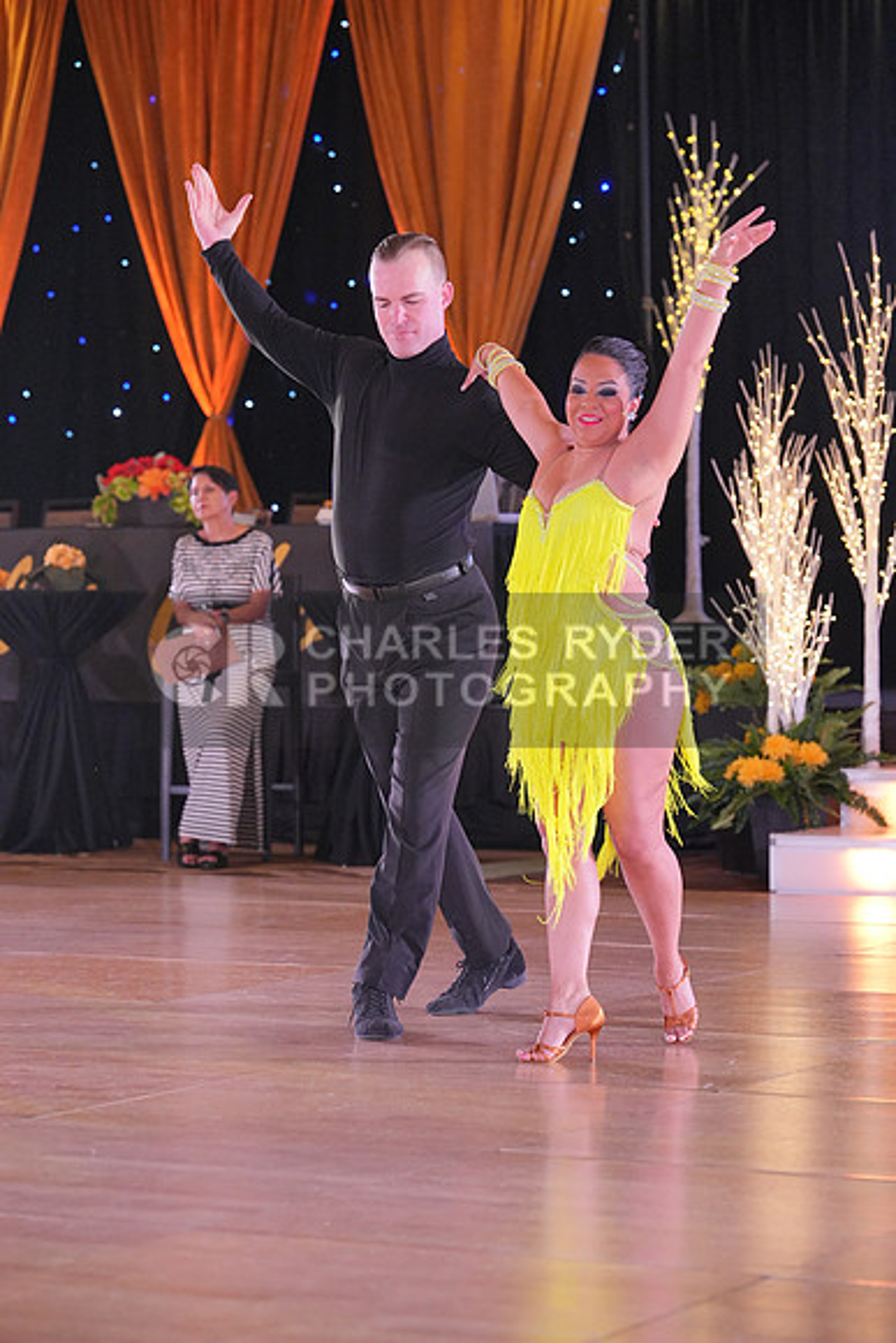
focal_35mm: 100
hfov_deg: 13.7
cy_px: 672
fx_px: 3731
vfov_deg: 20.4
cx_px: 448
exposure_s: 1/400
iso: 3200
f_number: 4
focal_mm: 100
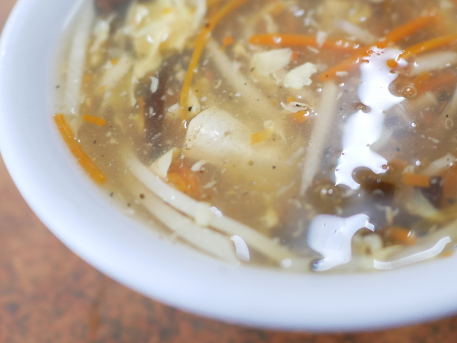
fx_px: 528
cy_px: 116
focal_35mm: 40
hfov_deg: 46.2
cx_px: 299
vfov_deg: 35.7
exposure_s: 1/60
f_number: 1.7
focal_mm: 15
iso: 640
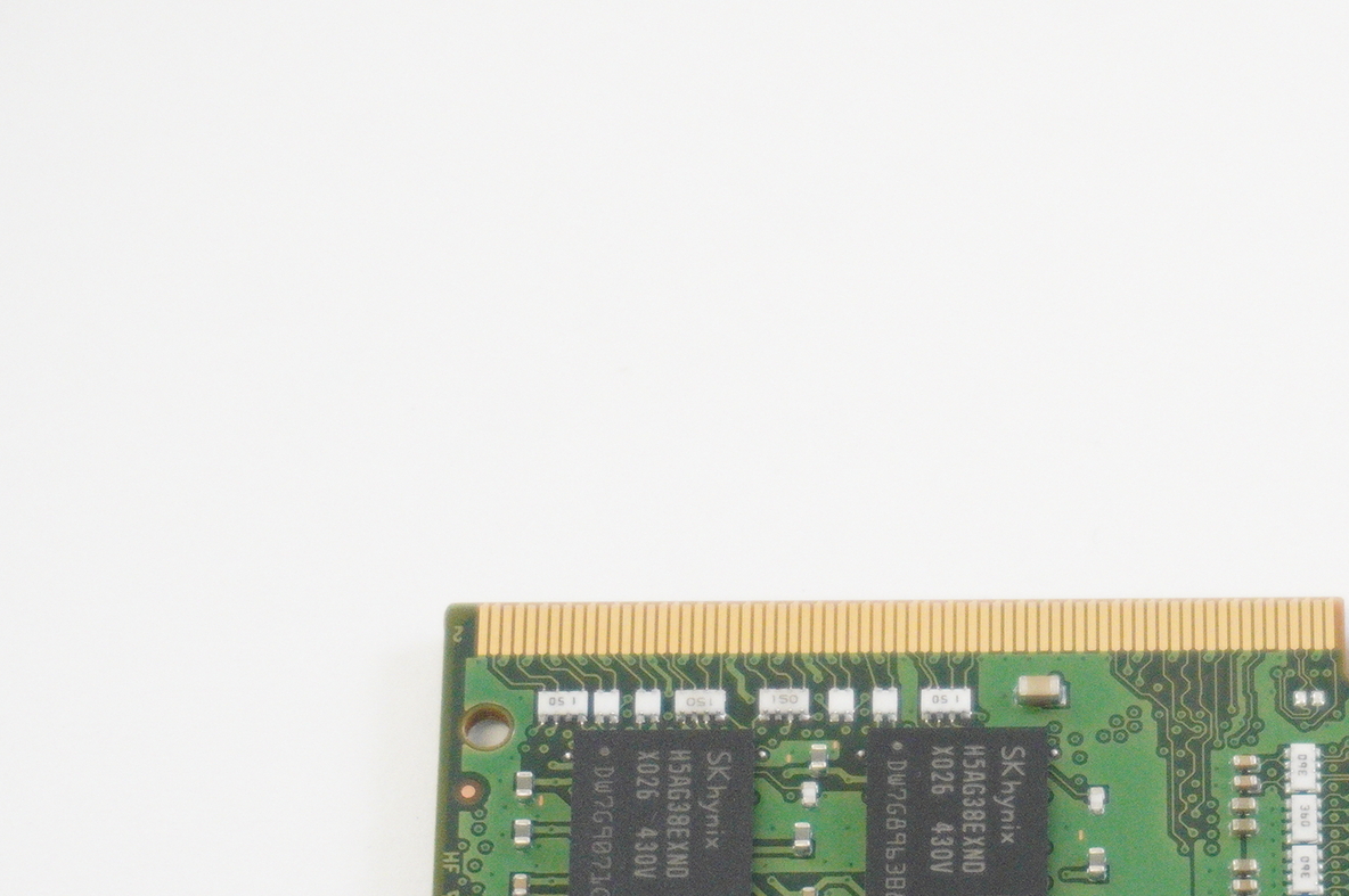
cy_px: 864
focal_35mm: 152
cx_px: 1223
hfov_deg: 13.4
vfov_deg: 9.0
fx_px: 5690
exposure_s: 1/100
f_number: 5.6
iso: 3200
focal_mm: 48
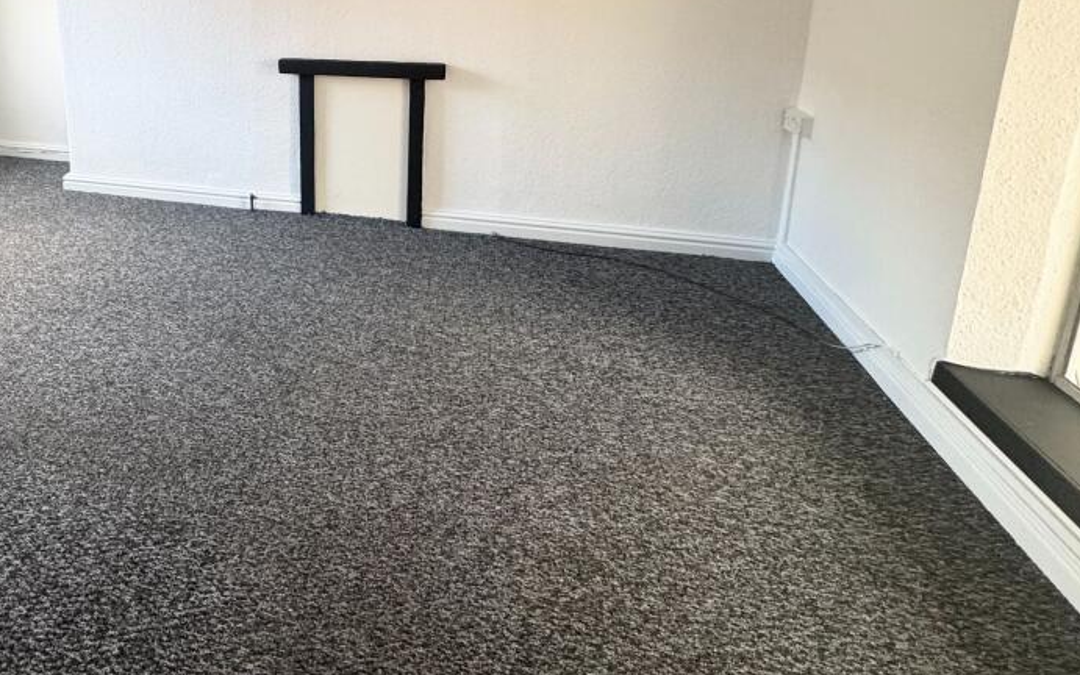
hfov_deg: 75.7
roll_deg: +0.7
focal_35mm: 22
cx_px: 314
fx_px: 648
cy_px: 83
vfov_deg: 49.7
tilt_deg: -11.4
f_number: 2.2
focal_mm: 2.22
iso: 200
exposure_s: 1/100
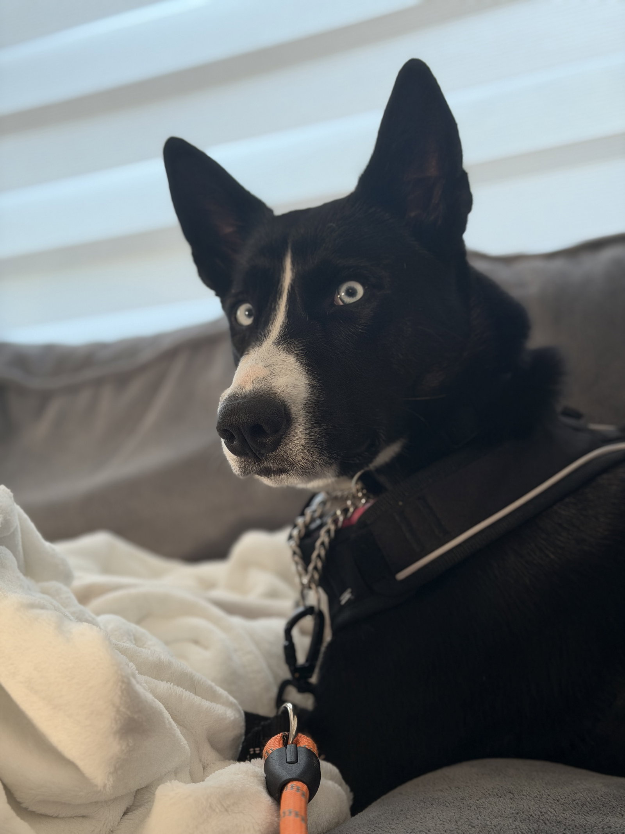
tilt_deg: -1.7
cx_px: 312
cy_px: 417
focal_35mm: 48
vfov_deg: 39.7
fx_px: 1155
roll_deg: +6.6
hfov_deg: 30.3
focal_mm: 6.76
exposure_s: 1/60
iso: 125
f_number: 1.78
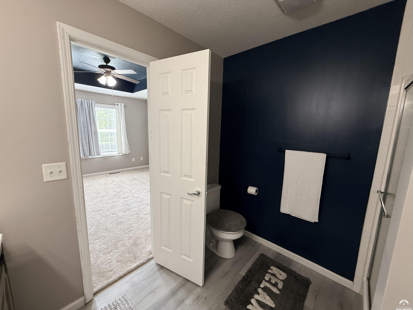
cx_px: 206
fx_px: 167
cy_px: 155
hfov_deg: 102.1
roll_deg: -1.3
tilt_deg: -8.4
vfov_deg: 85.7
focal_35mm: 14
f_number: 2.2
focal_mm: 2.22
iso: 320
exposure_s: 1/120
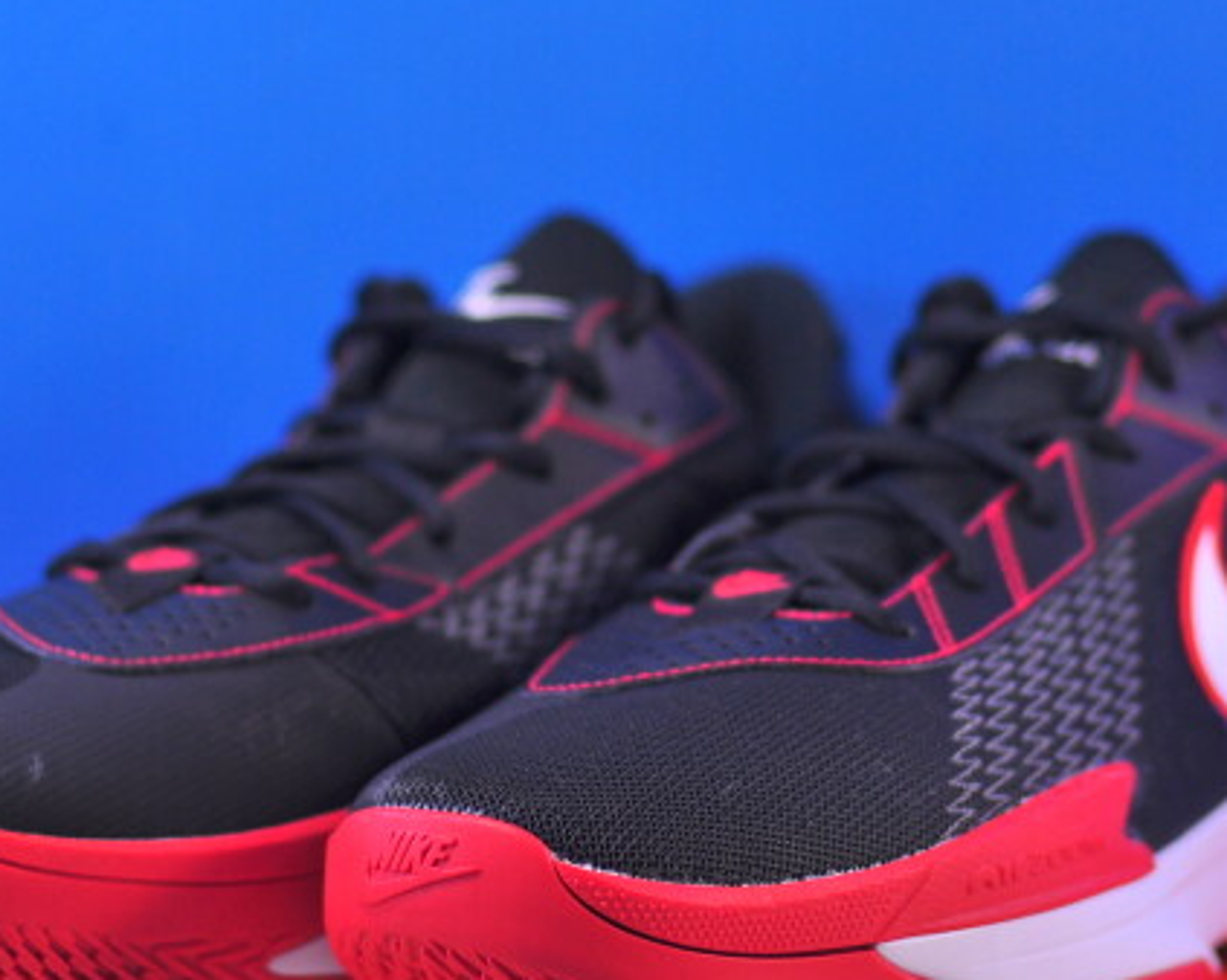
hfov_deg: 14.5
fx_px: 4828
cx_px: 632
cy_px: 413
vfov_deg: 11.6
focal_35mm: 133
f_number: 2.2
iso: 250
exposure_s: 1/320
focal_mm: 50
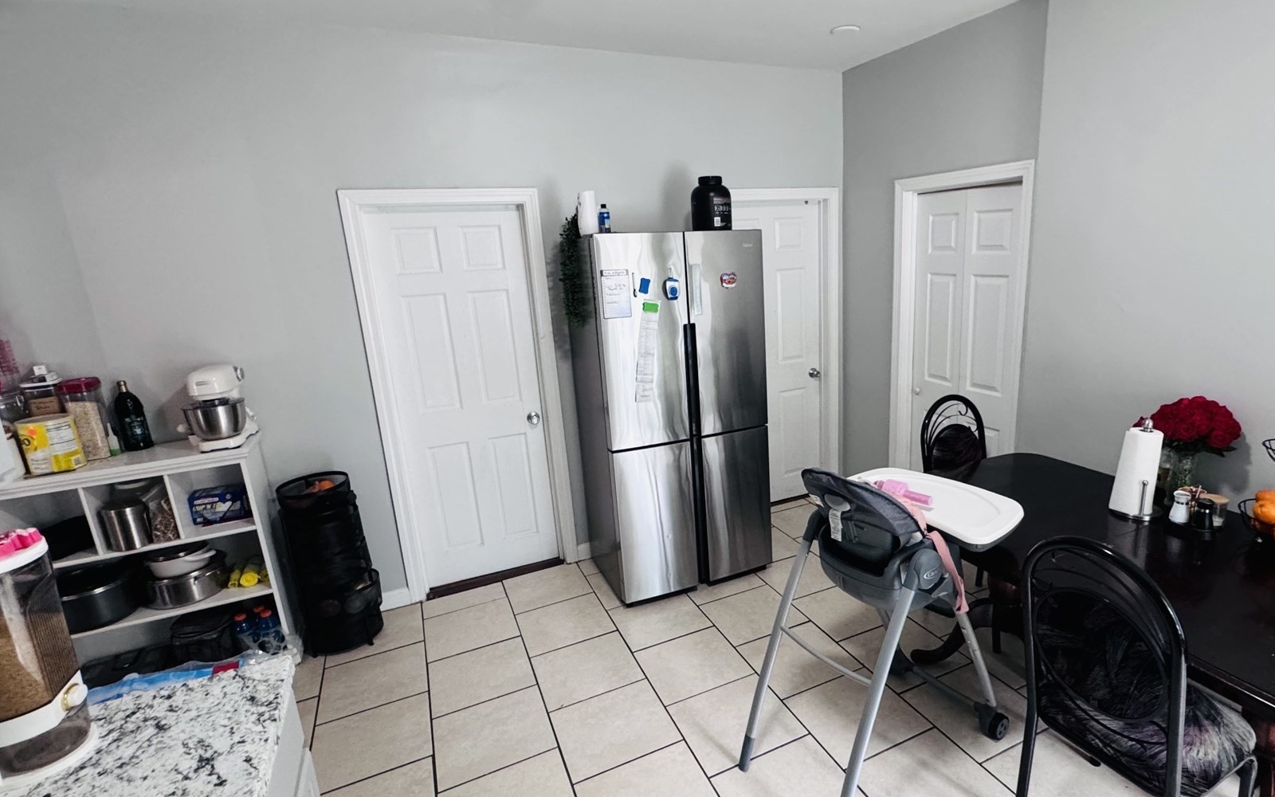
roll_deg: +2.1
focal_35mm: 19
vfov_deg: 62.2
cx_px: 739
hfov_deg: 87.3
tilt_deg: -14.3
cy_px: 413
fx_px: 660
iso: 320
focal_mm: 2.22
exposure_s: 1/60
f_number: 2.2
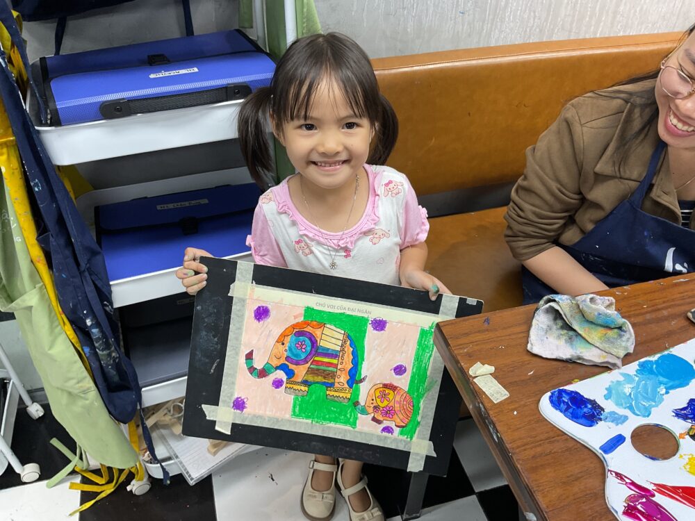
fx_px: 582
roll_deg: +0.2
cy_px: 260
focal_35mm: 29
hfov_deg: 61.7
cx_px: 348
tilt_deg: -40.5
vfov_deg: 48.2
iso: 50
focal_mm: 3
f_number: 1.8
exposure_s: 1/60
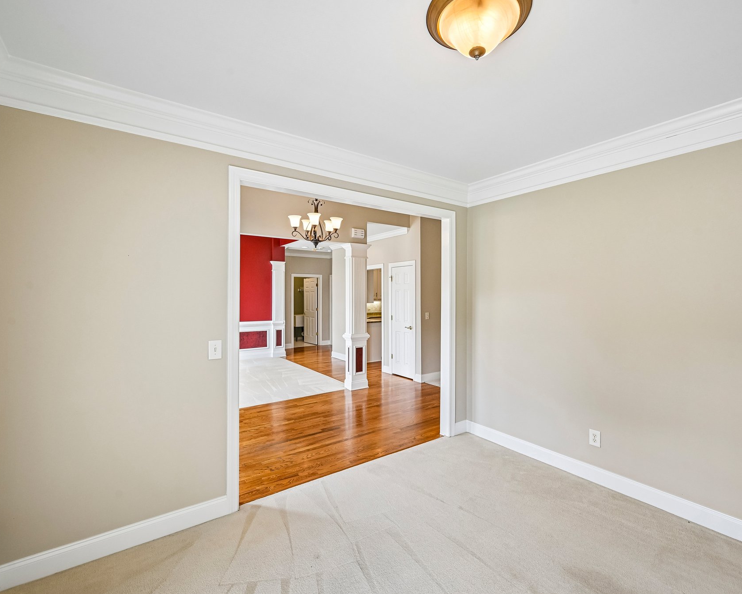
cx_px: 382
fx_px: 351
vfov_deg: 80.4
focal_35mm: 16
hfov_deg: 93.1
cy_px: 294
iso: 125
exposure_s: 1/15
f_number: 8
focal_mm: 14
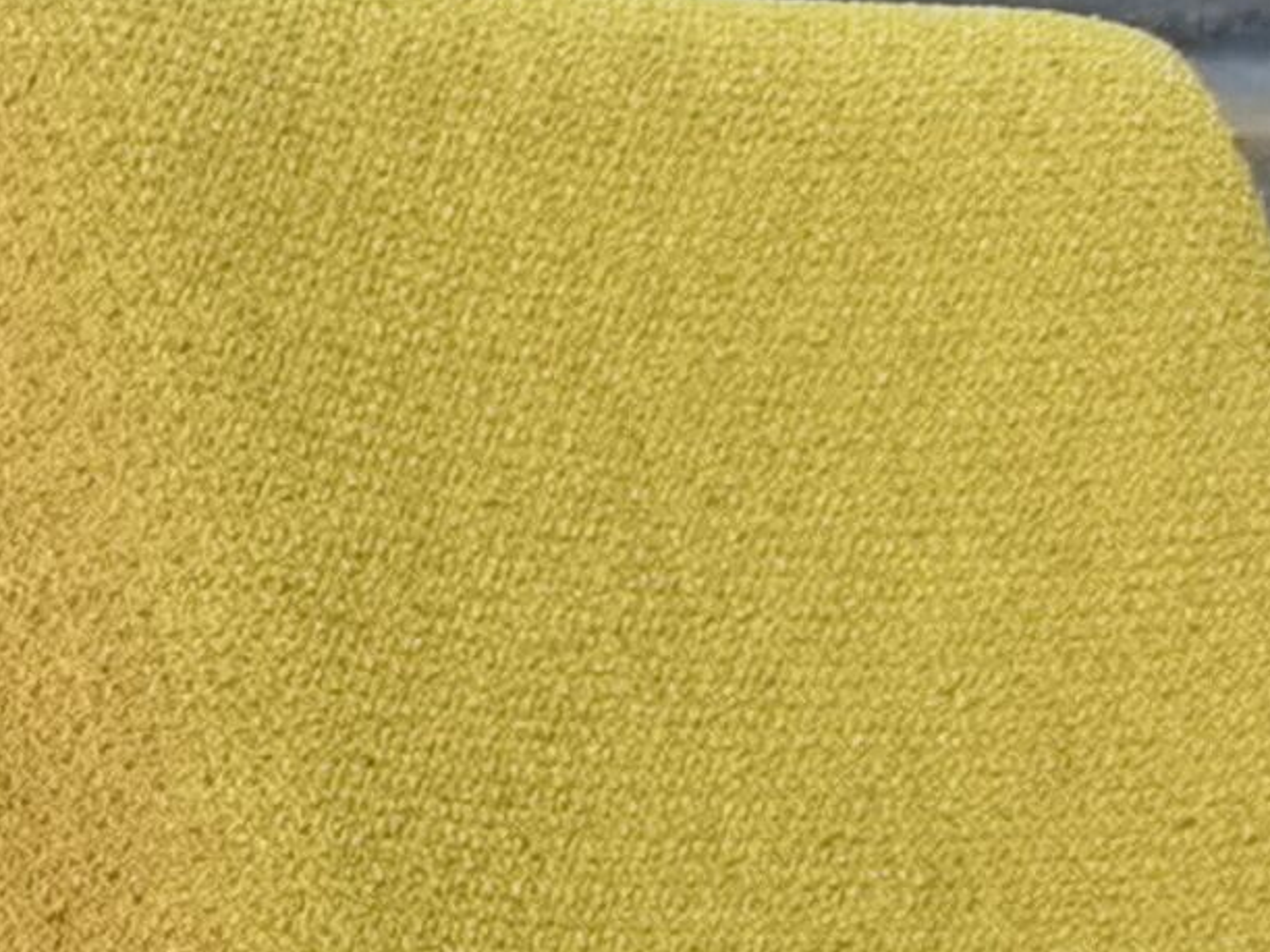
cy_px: 1734
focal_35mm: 174
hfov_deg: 11.1
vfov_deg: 8.2
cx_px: -376
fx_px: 6384
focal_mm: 6.71
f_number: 1.9
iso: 320
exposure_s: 1/33.3
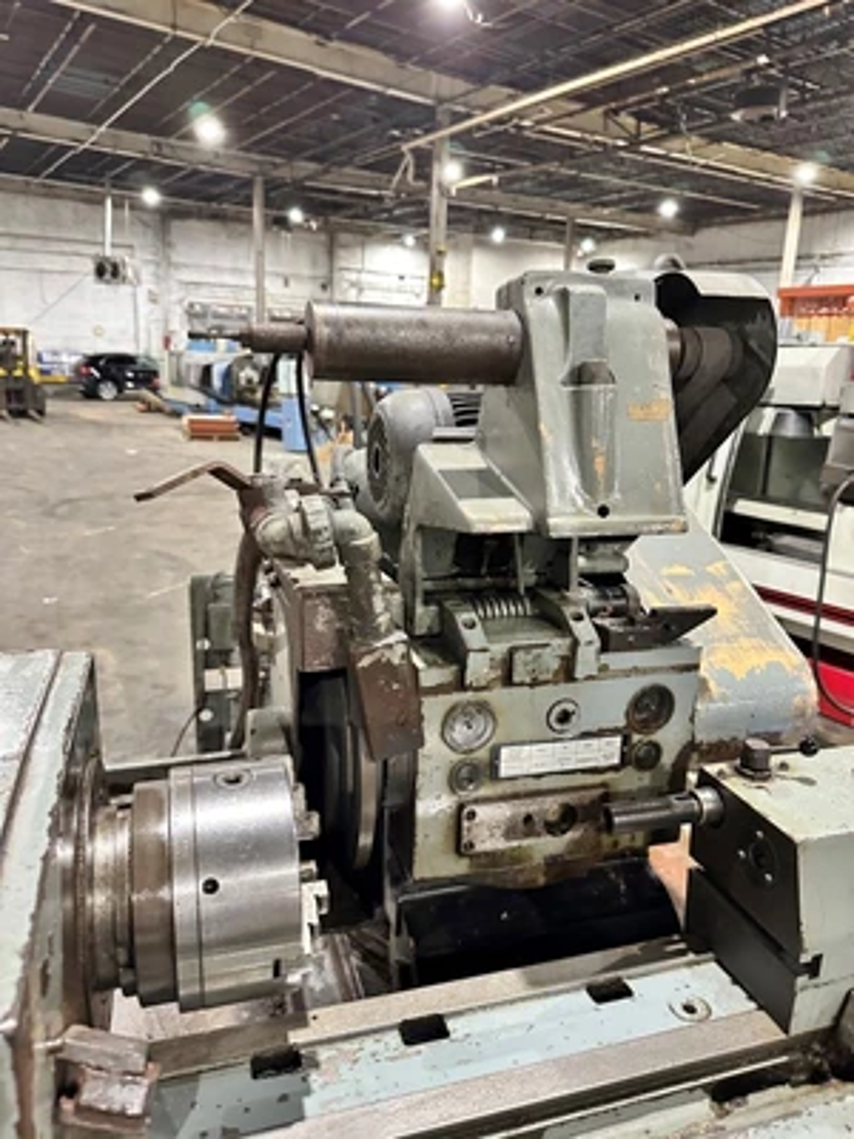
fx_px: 789
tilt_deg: -13.1
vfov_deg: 71.6
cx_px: 427
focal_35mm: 24
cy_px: 570
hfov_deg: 56.8
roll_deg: -2.7
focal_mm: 6.86
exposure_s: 1/60
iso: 640
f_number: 1.78
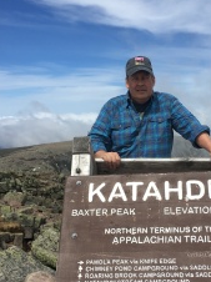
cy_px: 191
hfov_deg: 30.5
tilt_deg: -10.3
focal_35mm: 47
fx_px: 383
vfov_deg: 39.9
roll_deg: +2.9
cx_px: 147
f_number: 2.2
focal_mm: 4.15
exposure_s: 1/2481
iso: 25
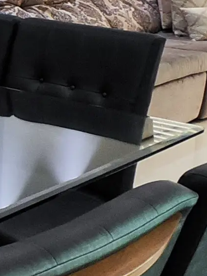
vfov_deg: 21.1
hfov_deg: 13.5
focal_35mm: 93
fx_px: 742
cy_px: 143
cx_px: -213
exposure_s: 1/30
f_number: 2.2
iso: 74
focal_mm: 1.65
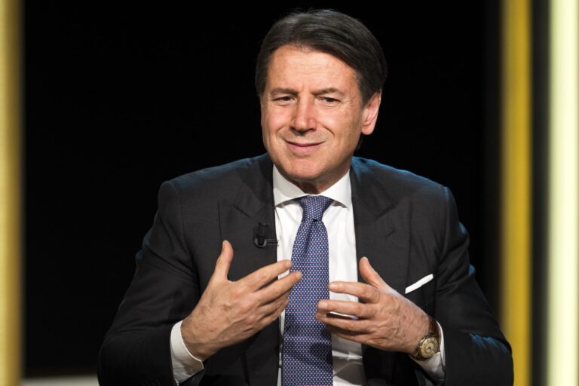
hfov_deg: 9.1
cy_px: 193
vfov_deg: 6.1
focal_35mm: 225
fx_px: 3618
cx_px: 290
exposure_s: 1/320
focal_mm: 150
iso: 1600
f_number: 2.8
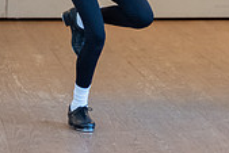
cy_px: -115
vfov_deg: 4.2
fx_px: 2050
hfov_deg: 6.4
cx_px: 113
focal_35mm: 322
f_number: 2.8
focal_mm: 75
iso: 1600
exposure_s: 1/200
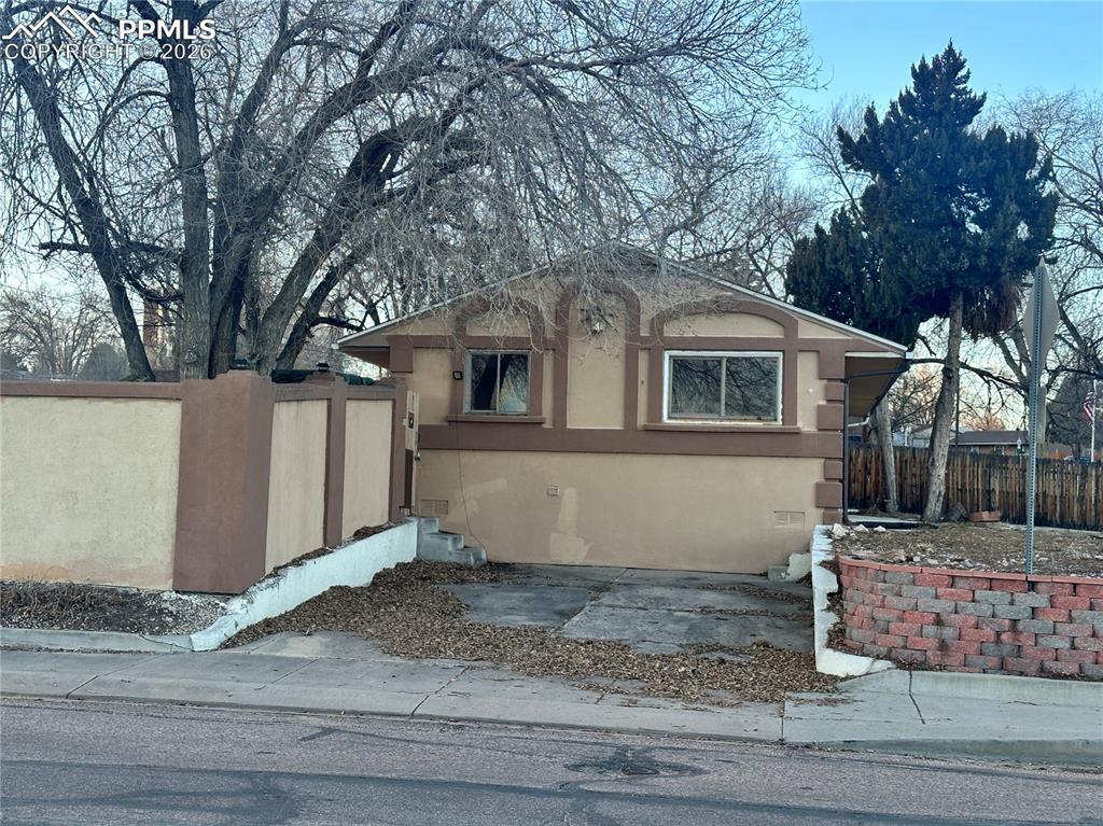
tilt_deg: +3.0
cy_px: 413
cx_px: 552
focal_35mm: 48
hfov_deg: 39.7
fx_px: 1529
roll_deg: -1.7
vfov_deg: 30.2
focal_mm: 6.86
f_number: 1.78
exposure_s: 1/262
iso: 64
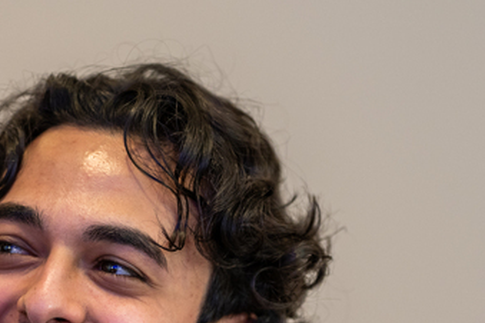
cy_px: 272
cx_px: 32
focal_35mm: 366
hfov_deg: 5.6
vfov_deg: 3.8
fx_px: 4930
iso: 800
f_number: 1.8
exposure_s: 1/320
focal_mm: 135
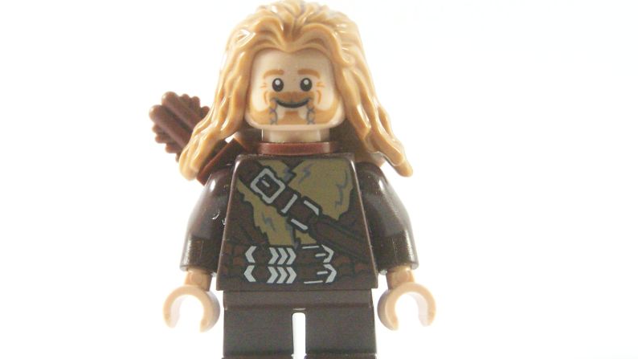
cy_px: 166
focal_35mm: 132
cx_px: 304
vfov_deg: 9.2
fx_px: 2234
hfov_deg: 16.3
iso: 400
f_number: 4
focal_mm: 15.6
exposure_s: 1/60
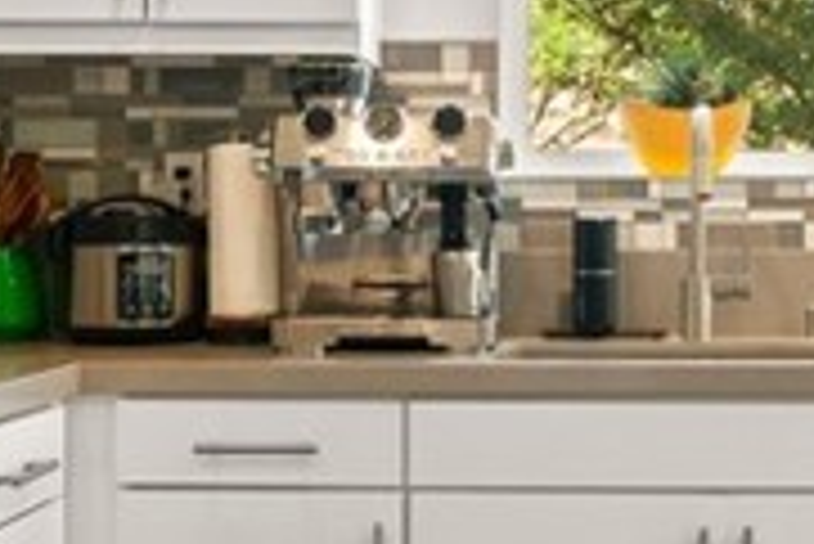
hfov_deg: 25.6
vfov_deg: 17.3
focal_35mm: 79
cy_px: 259
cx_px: 513
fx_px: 1788
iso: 320
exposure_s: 1/8
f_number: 6.3
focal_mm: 14
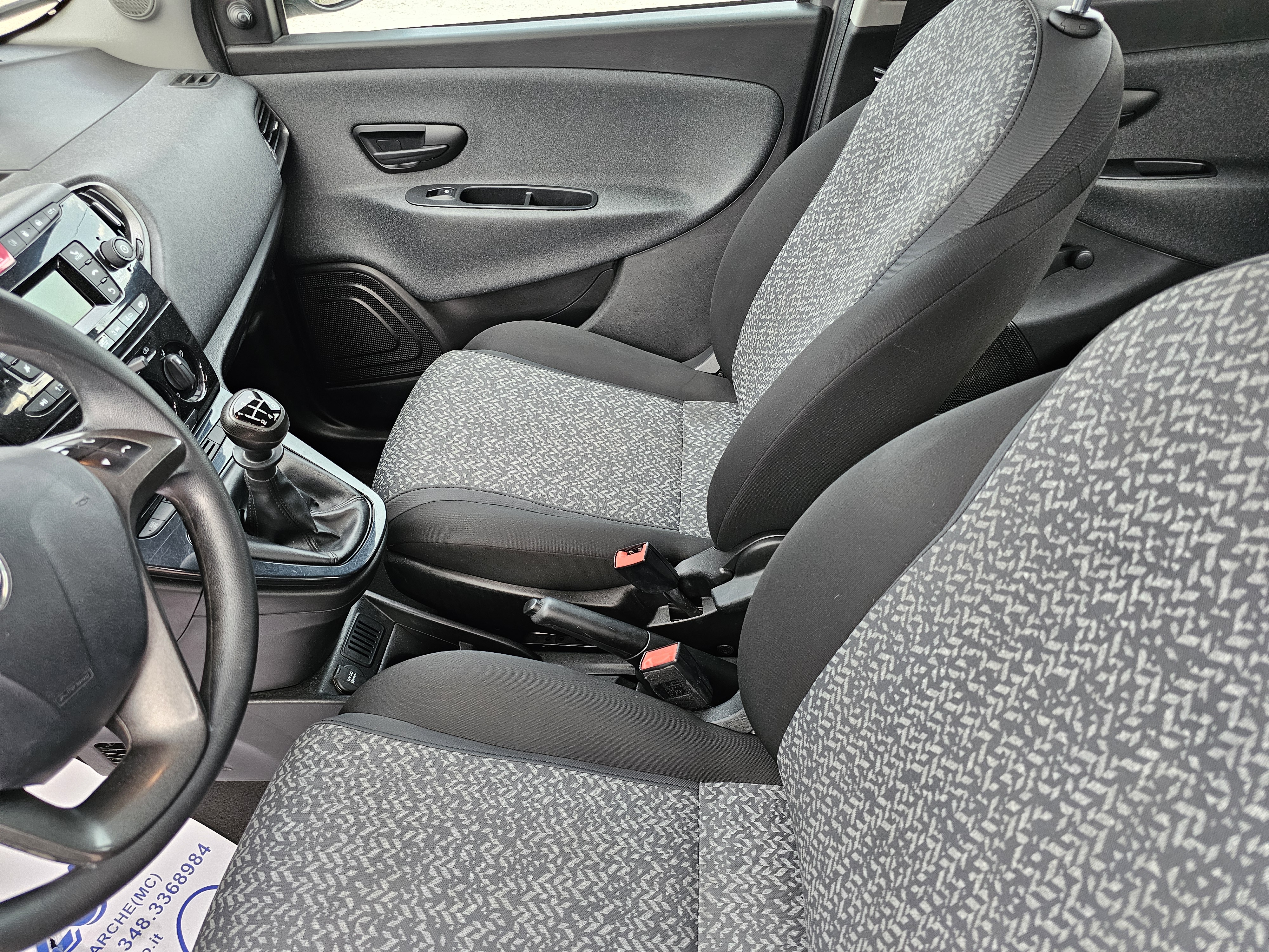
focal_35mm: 23
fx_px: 843
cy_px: 476
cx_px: 634
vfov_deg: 58.9
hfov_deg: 73.9
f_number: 1.7
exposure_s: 1/100
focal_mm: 6.3
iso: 640
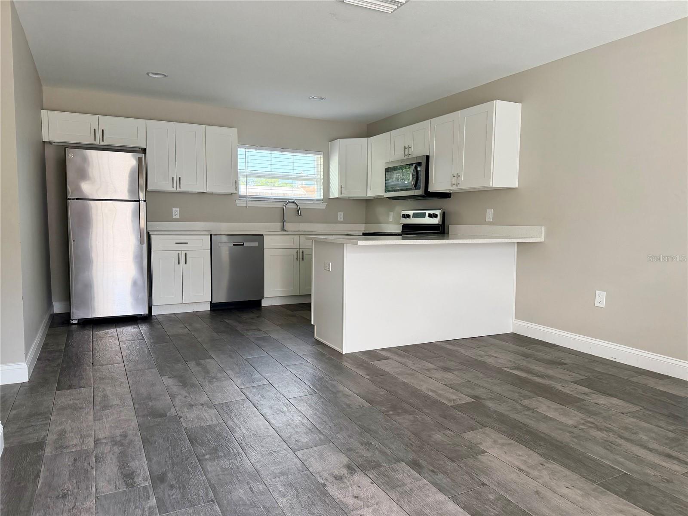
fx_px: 477
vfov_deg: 56.8
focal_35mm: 24
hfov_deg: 71.6
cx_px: 344
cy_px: 258
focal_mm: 6.76
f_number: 1.78
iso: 200
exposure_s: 1/102
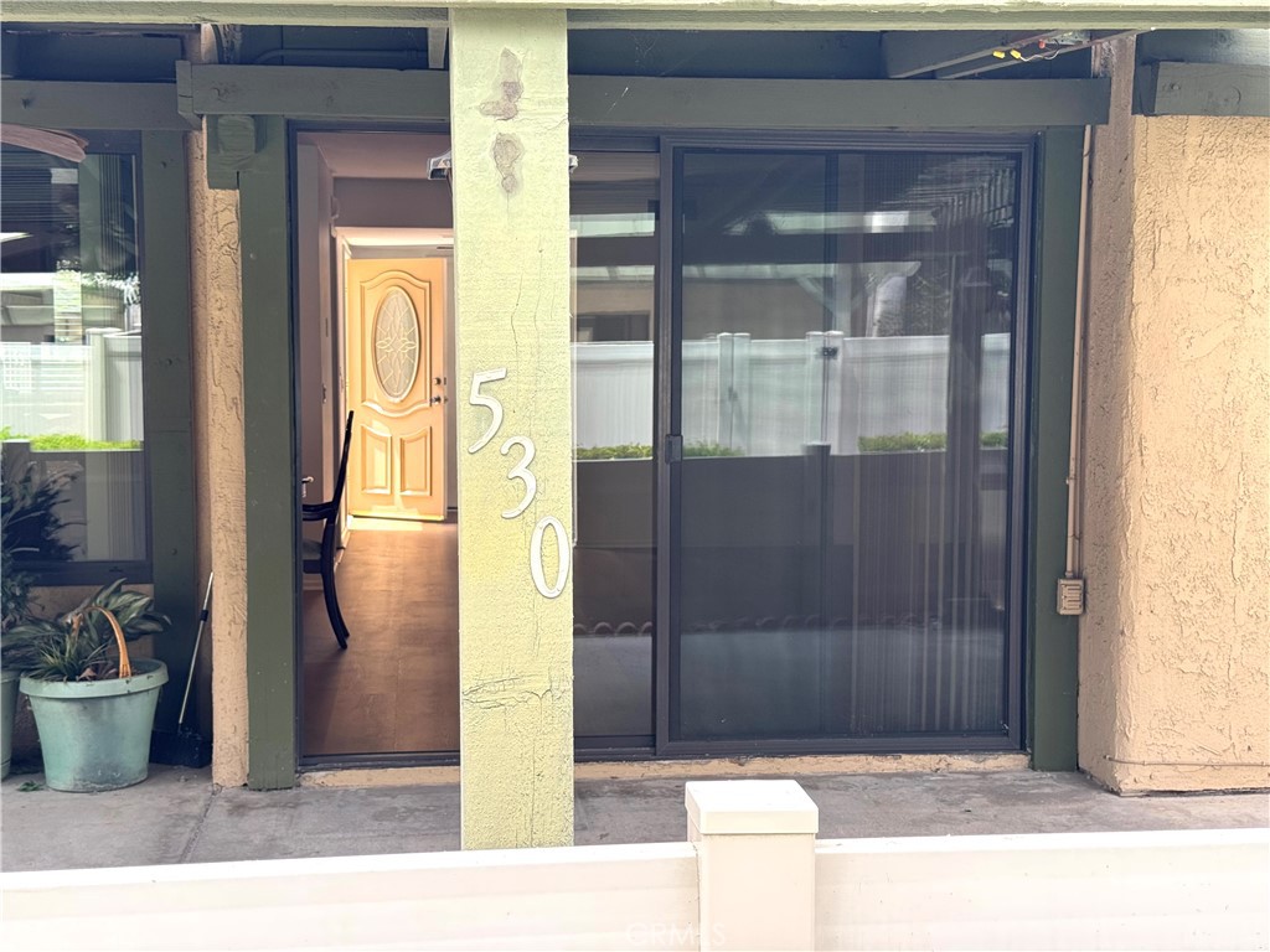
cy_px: 476
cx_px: 635
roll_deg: -1.0
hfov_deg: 39.7
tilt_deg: -5.5
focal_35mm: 48
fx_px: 1761
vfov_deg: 30.3
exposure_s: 1/366
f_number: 1.78
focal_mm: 6.76
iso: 64
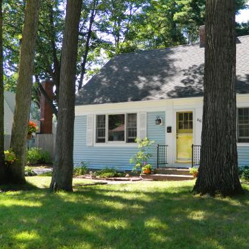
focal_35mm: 49
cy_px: 103
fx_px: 399
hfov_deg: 34.3
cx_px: 172
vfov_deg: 34.6
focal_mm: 6.2
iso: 110
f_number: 3.3
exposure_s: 1/200
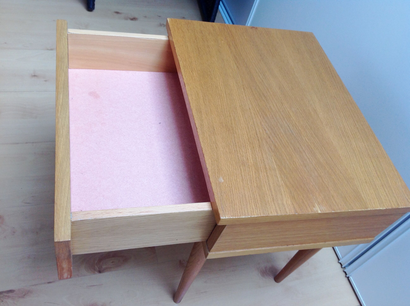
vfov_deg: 40.6
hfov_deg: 52.7
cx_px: 205
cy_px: 153
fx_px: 414
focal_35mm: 35
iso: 50
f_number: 2.4
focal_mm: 4.28
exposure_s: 1/17
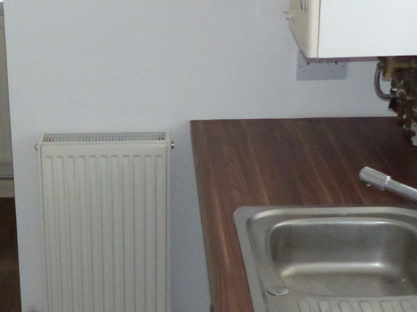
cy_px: 276
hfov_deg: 21.8
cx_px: 17
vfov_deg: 16.7
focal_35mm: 87
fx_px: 1047
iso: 400
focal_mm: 4.5
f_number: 2.8
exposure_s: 1/60
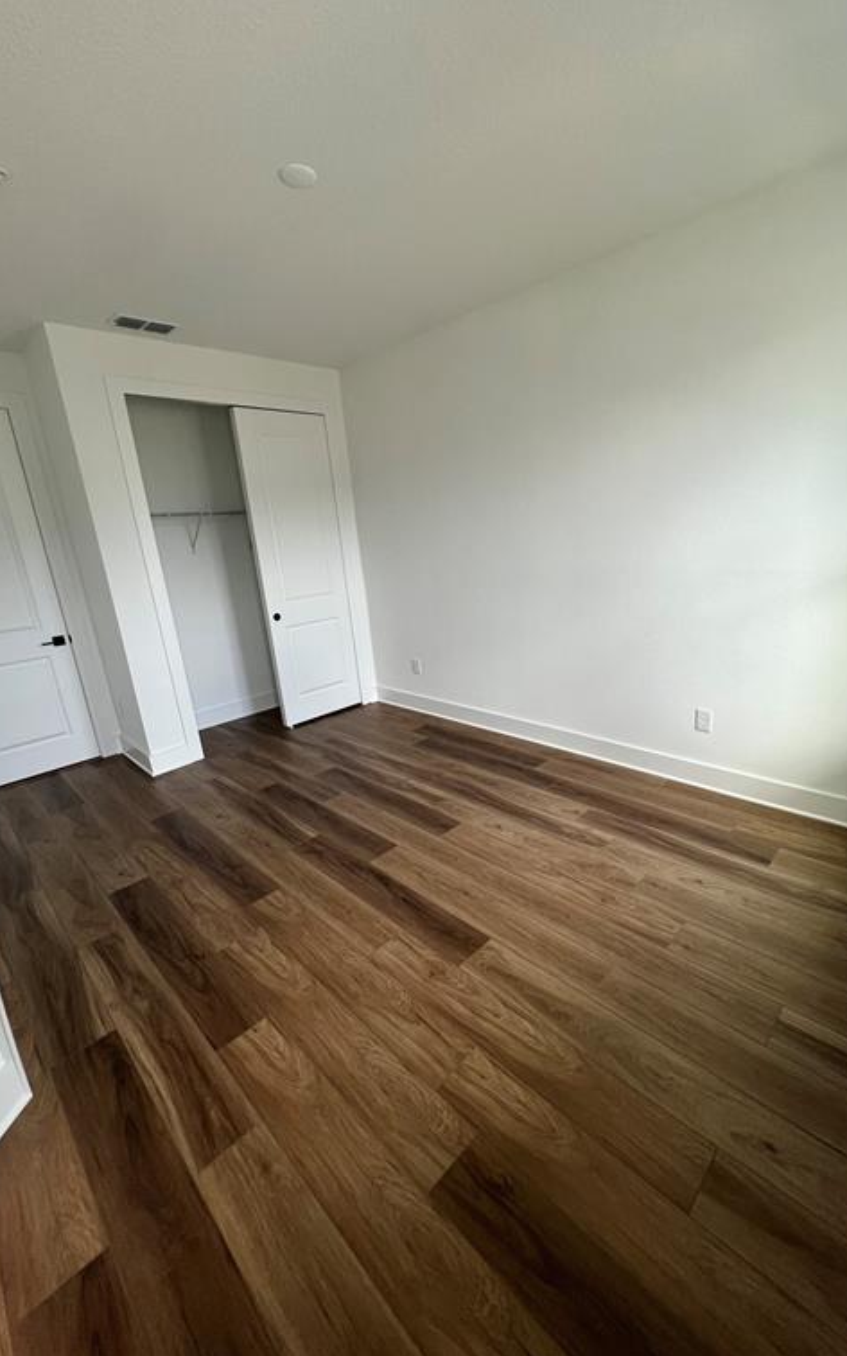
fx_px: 517
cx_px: 472
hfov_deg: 78.3
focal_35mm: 14
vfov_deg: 105.3
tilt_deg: -15.2
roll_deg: +4.7
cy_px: 674
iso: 125
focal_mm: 1.57
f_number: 1.8
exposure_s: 1/120
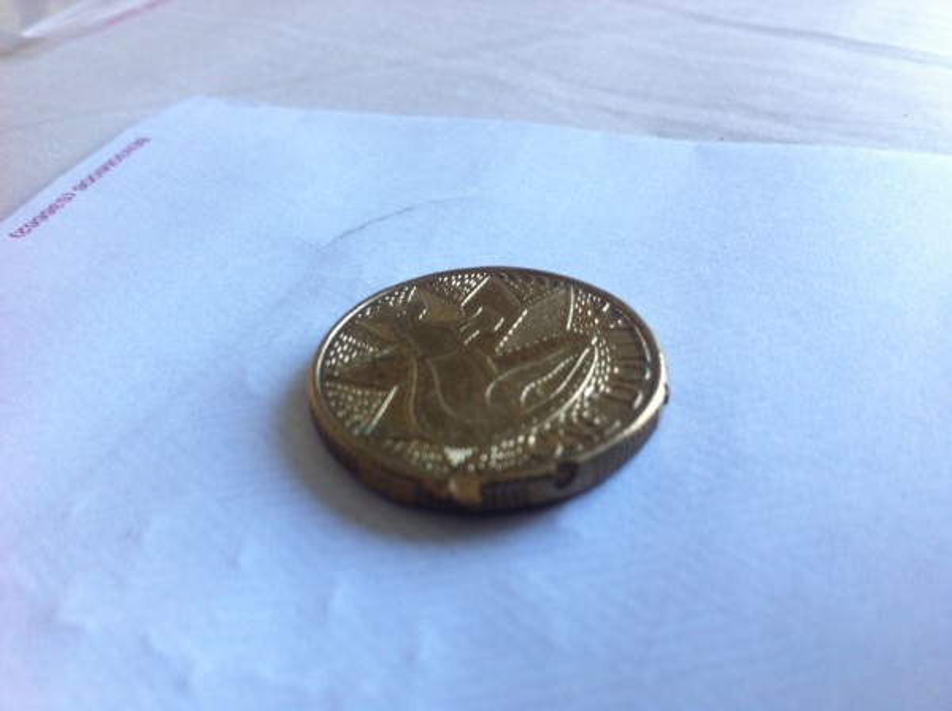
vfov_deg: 40.6
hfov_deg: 52.7
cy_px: 356
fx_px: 961
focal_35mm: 35
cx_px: 476
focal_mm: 3.85
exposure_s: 1/24
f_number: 2.8
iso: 80
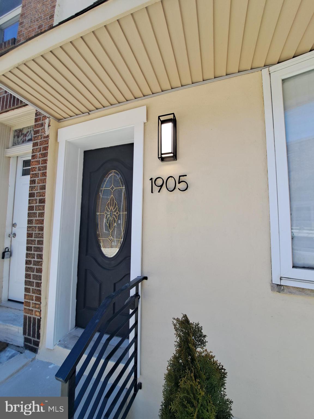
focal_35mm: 13
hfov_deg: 89.9
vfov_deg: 106.2
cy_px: 210
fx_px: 157
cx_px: 157
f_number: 2.2
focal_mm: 1.74
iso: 50
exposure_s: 1/251
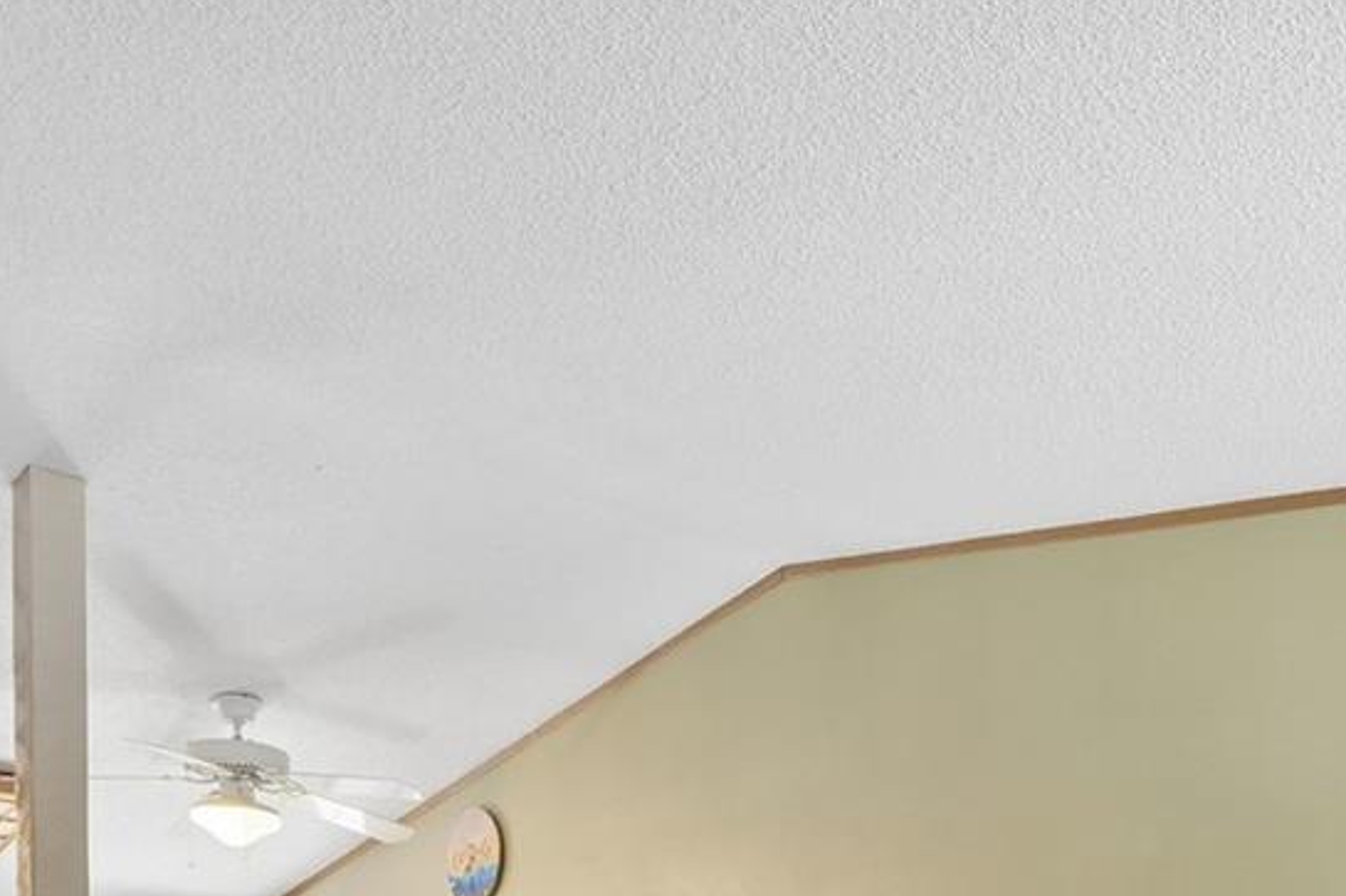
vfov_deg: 25.8
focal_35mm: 44
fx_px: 1645
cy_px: 1185
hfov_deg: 43.2
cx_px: 998
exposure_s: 1/13
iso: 800
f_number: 8
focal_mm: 10
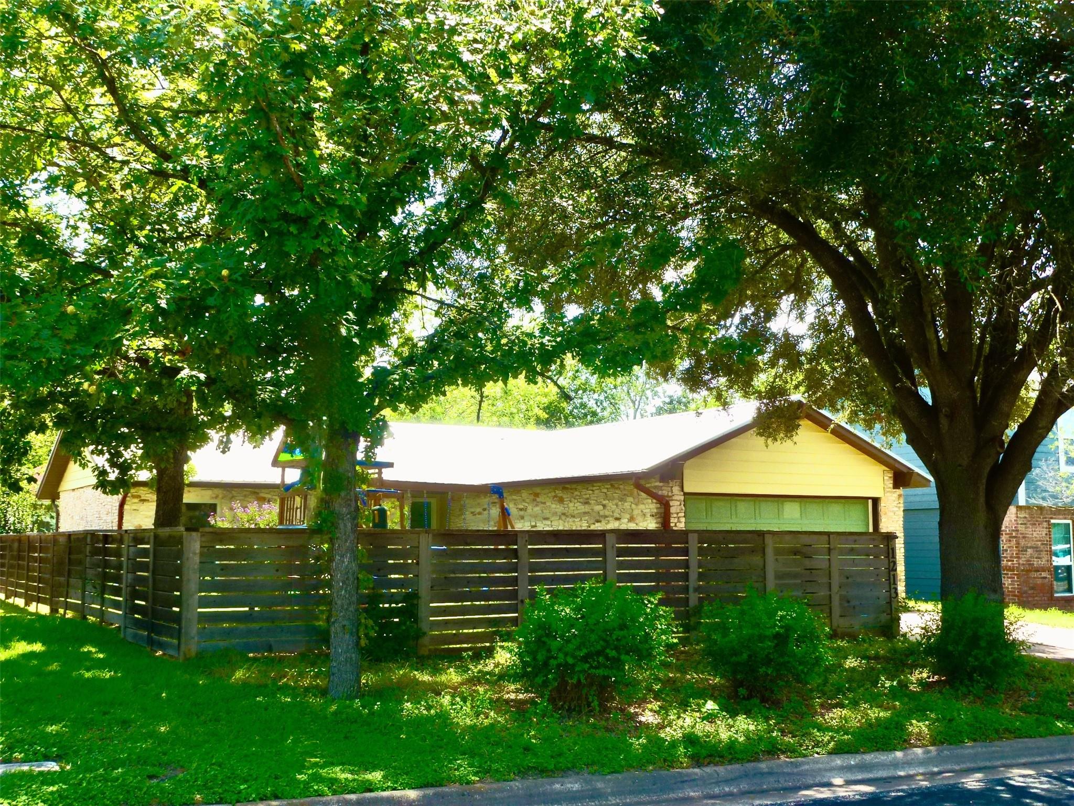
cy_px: 403
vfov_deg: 39.7
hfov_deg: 51.4
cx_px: 537
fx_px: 1117
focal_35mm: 36
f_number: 4
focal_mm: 6.4
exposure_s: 1/200
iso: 100
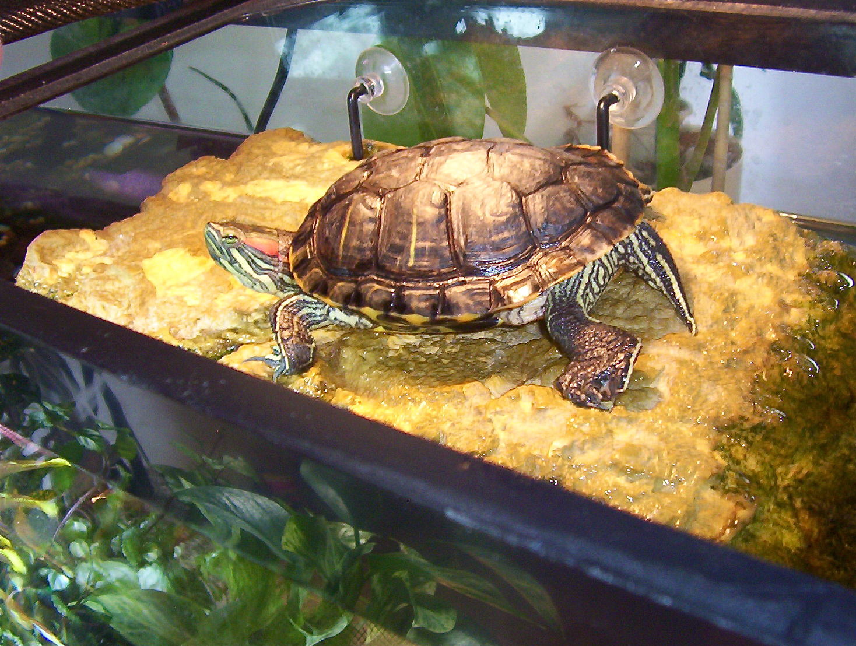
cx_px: 428
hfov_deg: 51.3
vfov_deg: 39.8
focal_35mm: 36
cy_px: 323
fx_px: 892
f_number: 2.76
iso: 140
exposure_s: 1/30
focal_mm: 5.54
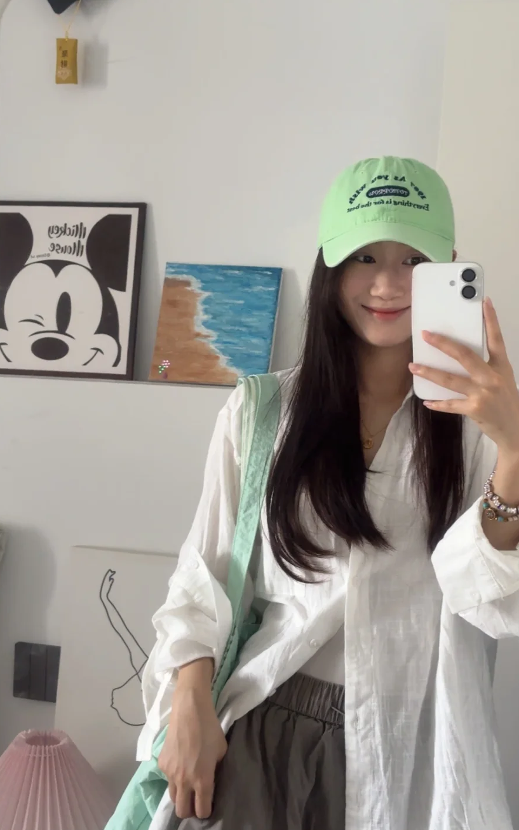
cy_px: 416
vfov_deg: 36.9
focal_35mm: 55
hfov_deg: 23.5
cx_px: 311
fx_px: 1245
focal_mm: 5.96
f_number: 1.6
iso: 160
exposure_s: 1/40
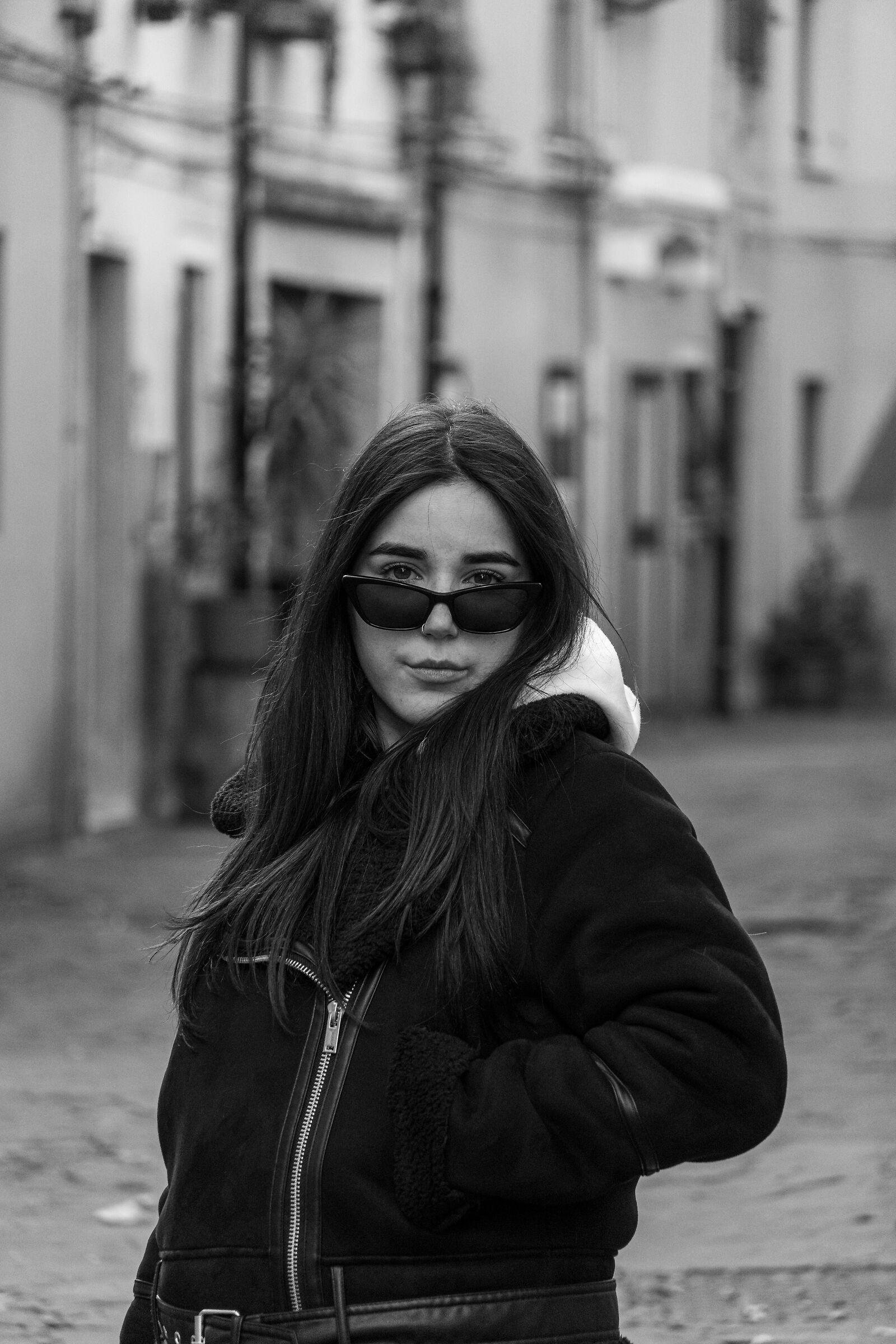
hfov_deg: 6.8
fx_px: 7559
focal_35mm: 202
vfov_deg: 10.2
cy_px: 672
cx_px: 448
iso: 1250
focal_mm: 135
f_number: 5.6
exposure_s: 1/160
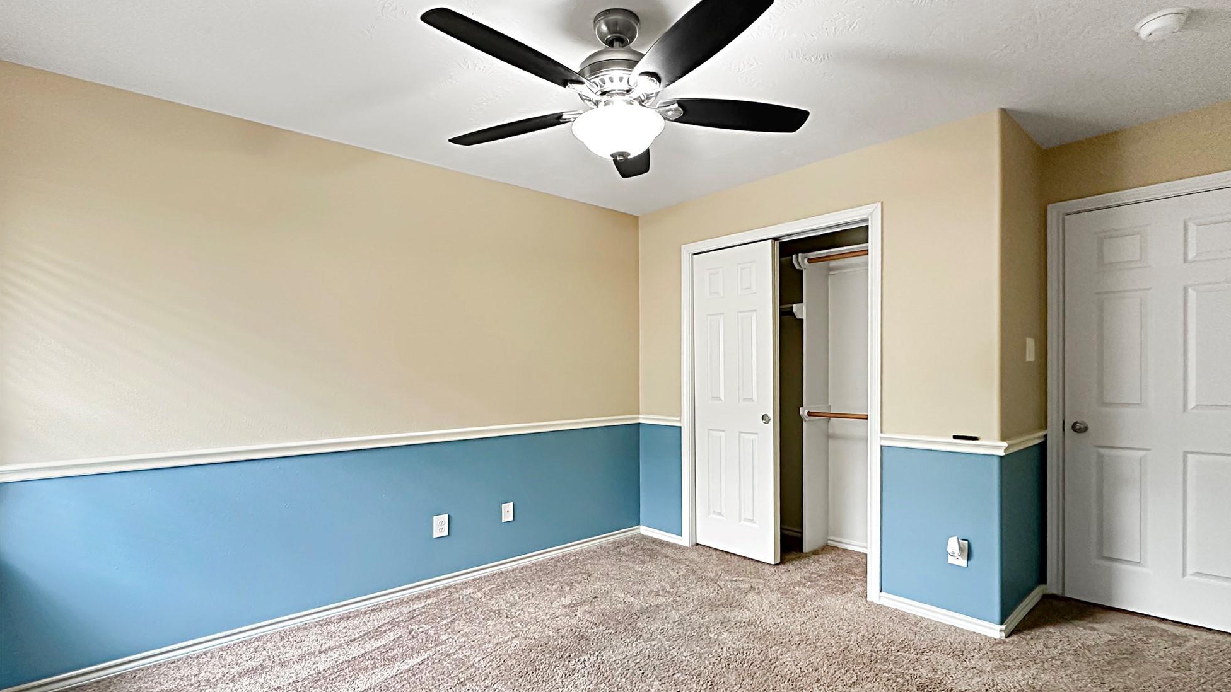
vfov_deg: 65.0
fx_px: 522
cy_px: 471
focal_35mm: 16
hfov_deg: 99.3
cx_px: 645
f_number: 2.2
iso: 250
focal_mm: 2.22
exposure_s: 1/60
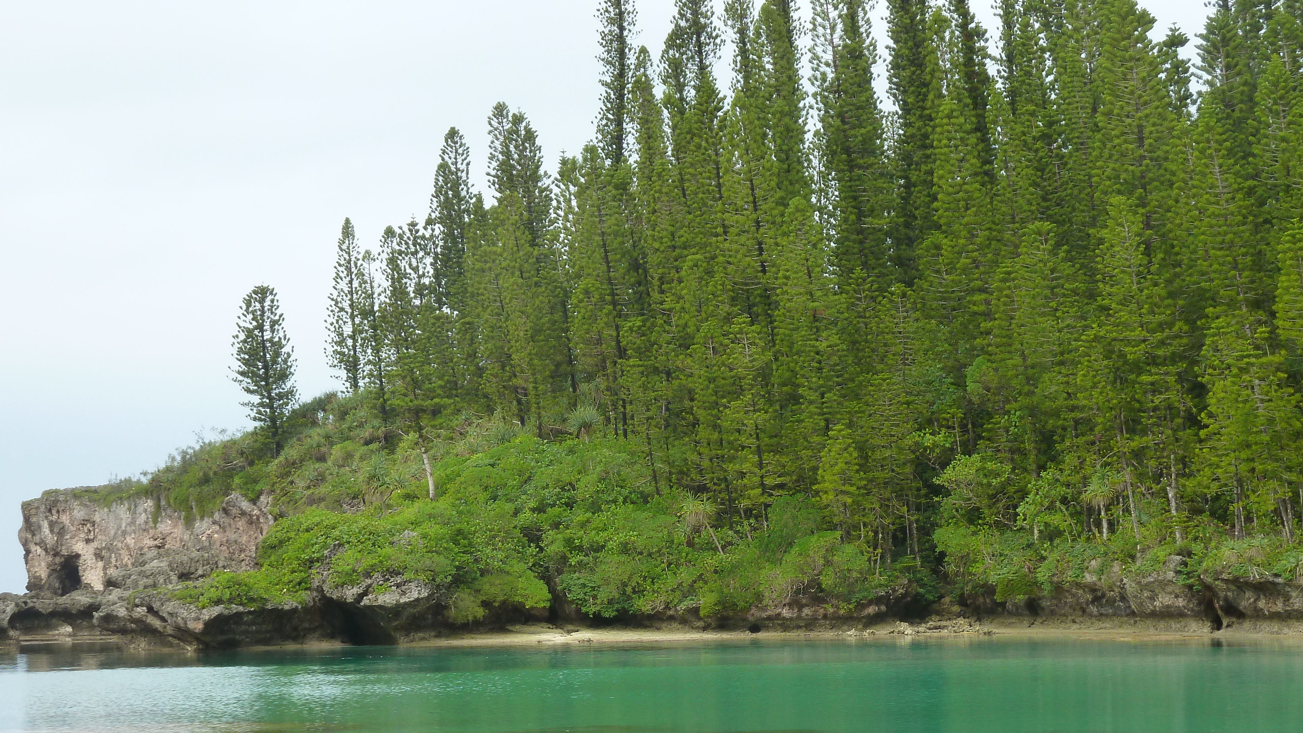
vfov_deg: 12.6
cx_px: 662
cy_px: 534
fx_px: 3317
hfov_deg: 22.2
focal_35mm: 96
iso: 125
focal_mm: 12.8
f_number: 4.2
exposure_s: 1/50
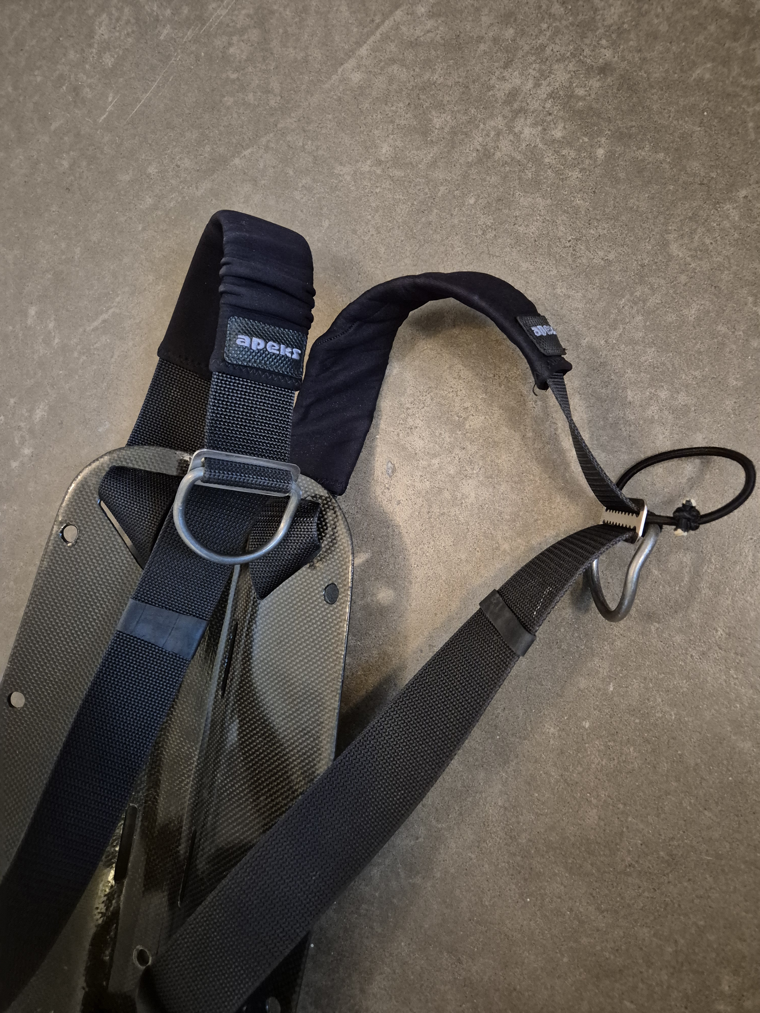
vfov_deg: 73.9
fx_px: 673
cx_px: 380
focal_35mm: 23
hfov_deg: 58.9
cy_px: 506
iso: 1600
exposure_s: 1/50
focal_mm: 5.4
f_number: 1.8
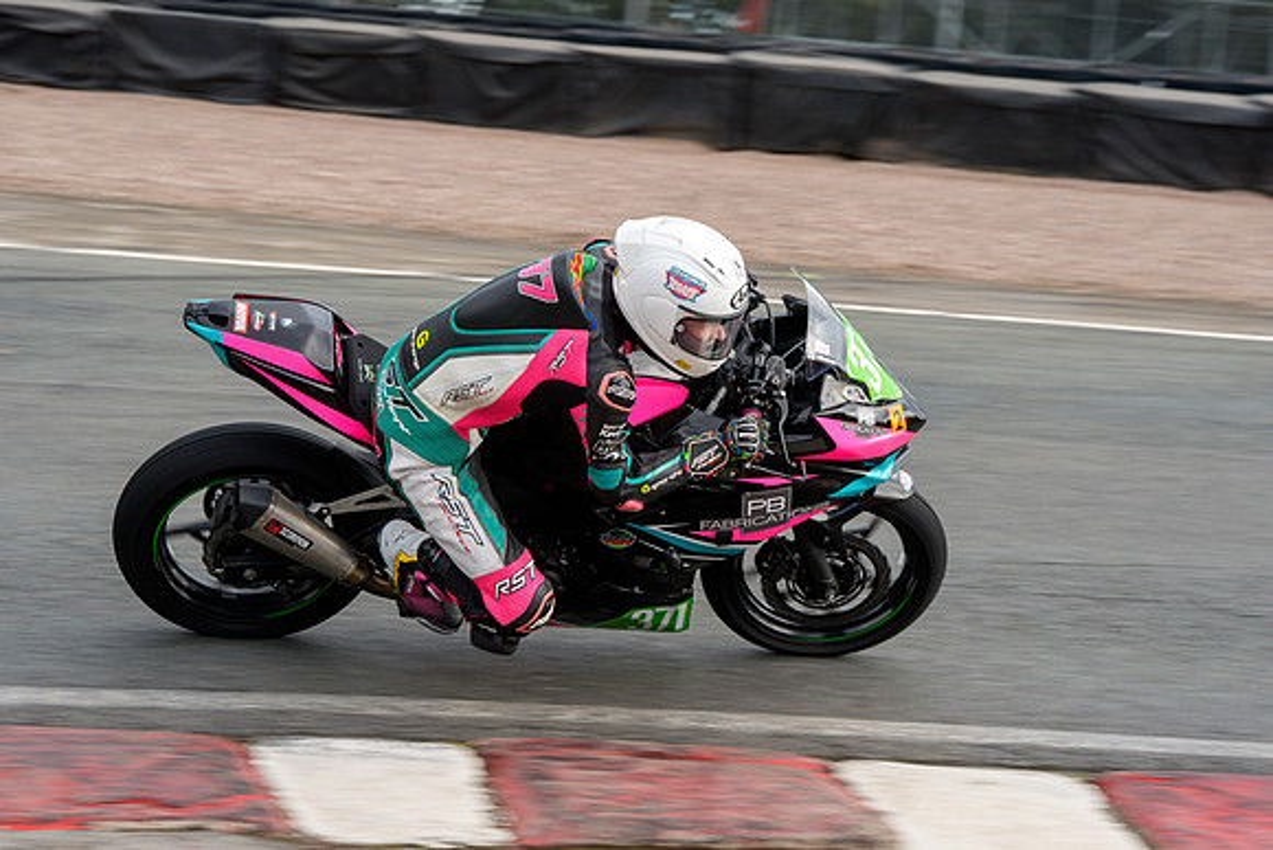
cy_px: 367
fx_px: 3822
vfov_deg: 12.7
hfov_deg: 18.9
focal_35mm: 108
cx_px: 588
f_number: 8
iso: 250
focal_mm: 95
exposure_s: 1/320
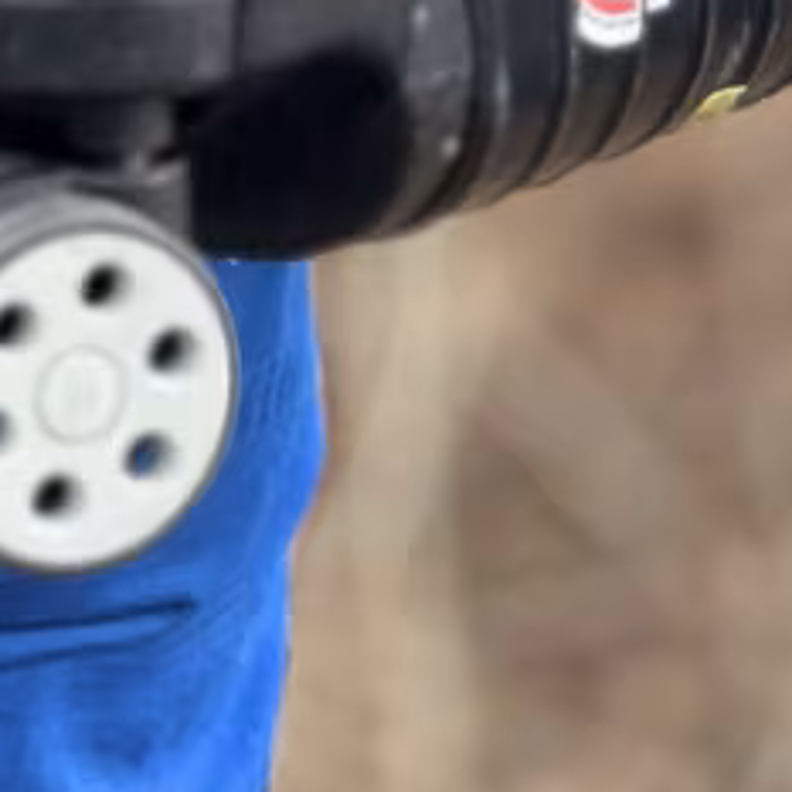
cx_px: -272
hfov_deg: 6.0
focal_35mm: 291
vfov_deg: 5.7
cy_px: -1451
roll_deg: +0.6
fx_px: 7533
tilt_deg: -5.7
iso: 80
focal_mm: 6.86
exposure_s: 1/704
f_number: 1.78
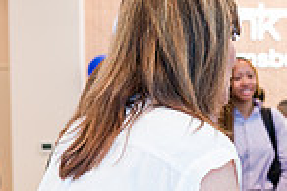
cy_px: 239
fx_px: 820
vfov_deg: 12.9
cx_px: 155
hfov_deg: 19.8
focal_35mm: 103
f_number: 3.2
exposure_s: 1/200
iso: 500
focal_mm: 24
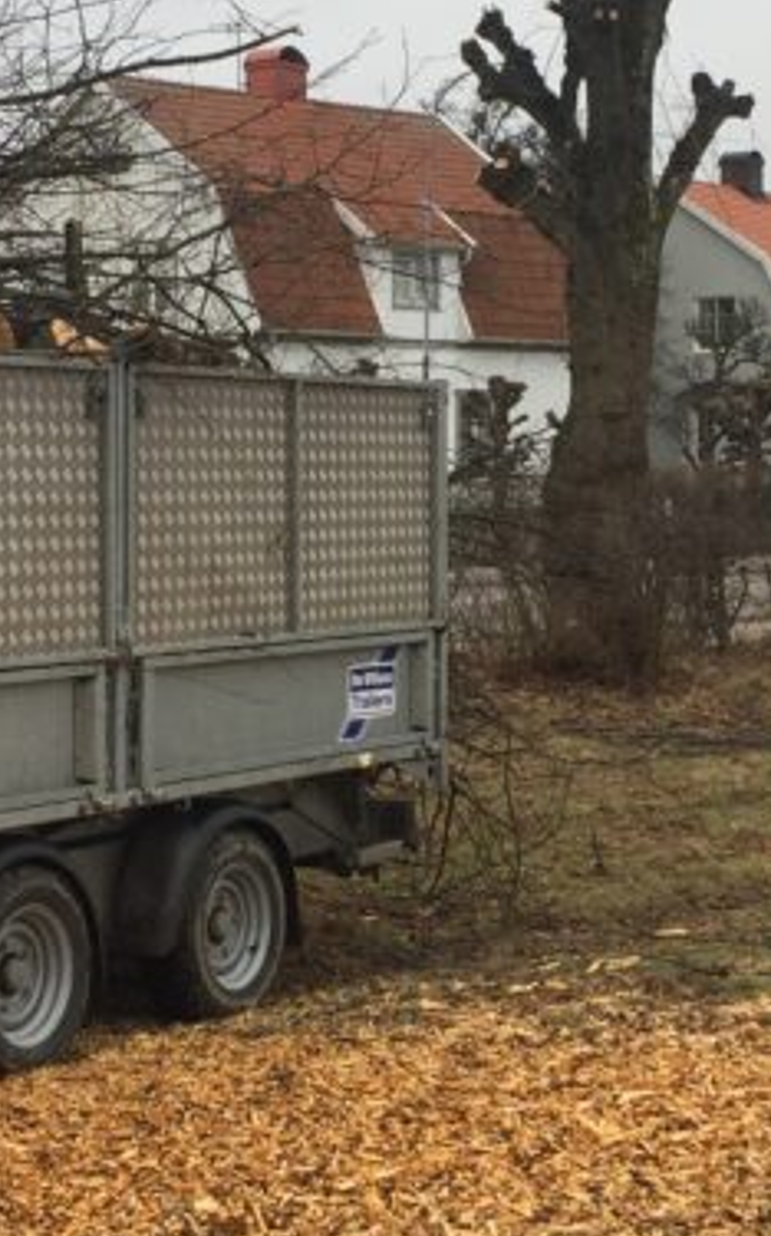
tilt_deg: -1.4
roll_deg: -0.4
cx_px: 392
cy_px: 498
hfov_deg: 15.5
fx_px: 2827
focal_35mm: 84
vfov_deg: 24.6
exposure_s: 1/241
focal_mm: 4.15
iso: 32
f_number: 2.2
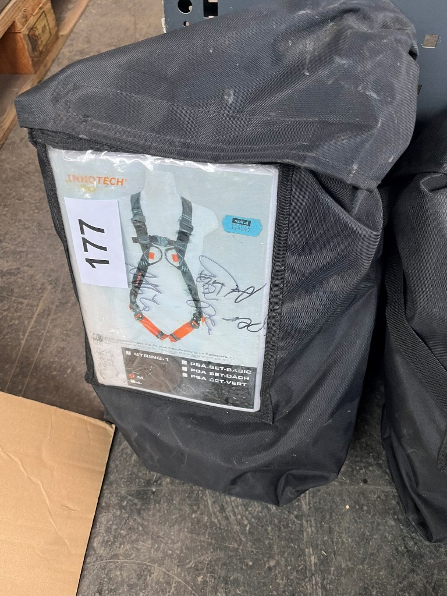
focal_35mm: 26
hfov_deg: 53.1
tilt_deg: -55.3
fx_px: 448
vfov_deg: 67.3
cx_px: 224
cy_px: 298
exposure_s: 1/50
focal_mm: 5.1
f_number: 1.6
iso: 100
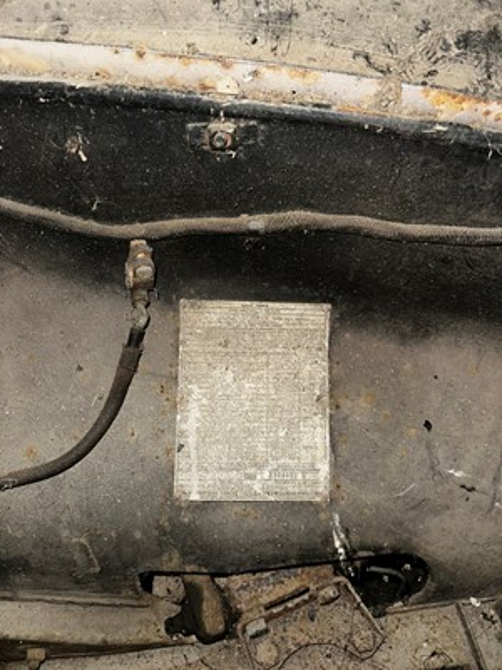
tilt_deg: -42.4
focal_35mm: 24
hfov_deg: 56.8
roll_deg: +1.6
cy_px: 335
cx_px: 251
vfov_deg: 71.6
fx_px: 464
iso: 100
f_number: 1.78
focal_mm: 6.86
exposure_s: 1/4
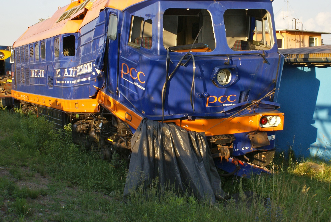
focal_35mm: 68
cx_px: 190
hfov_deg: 29.7
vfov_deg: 20.1
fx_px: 623
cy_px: 79
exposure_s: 1/50
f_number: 16
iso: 200
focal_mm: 35
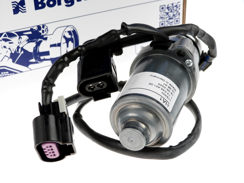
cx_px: 122
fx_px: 451
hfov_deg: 30.3
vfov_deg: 22.9
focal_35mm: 64
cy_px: 92
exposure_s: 1/80
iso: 100
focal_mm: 11.6
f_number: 3.3
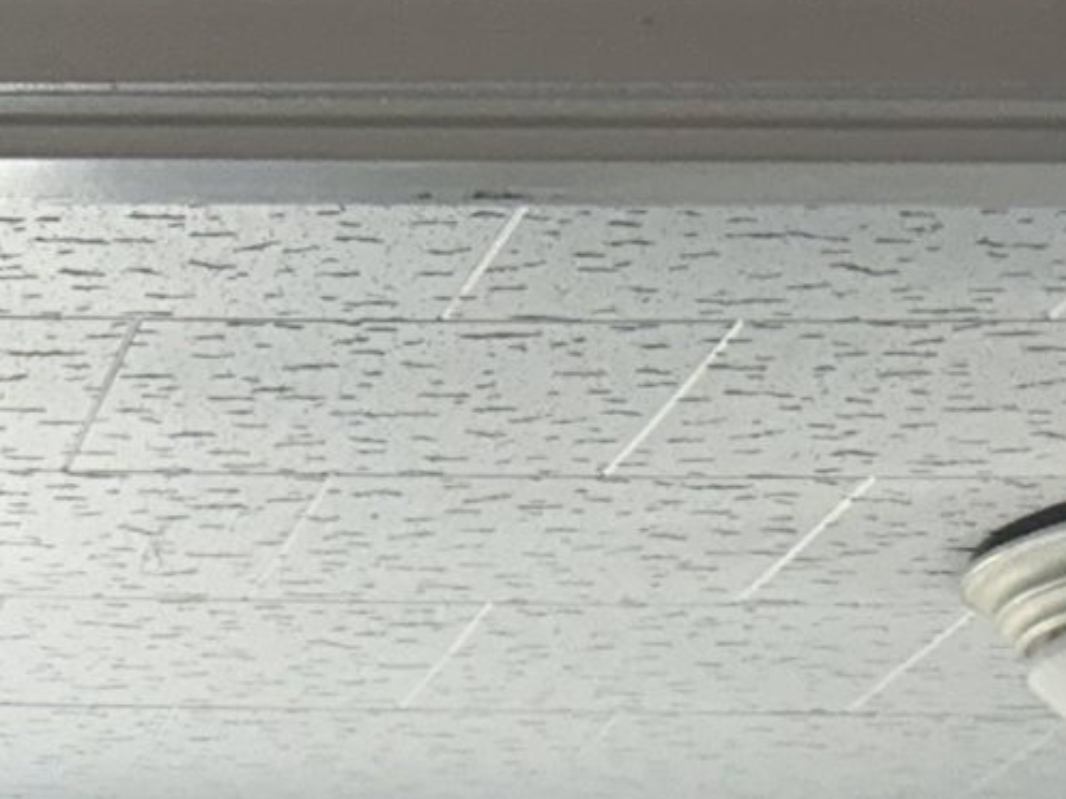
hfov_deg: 11.3
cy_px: 2410
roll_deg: -1.1
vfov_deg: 7.9
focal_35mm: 161
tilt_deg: -6.8
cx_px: -933
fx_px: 4958
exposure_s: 1/37
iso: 64
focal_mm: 5.7
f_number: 1.5
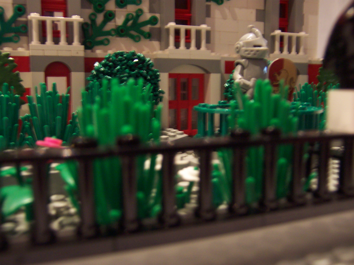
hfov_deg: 51.4
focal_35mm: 36
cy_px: 132
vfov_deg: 39.7
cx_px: 177
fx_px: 368
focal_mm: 5.6
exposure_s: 1/8
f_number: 2.8
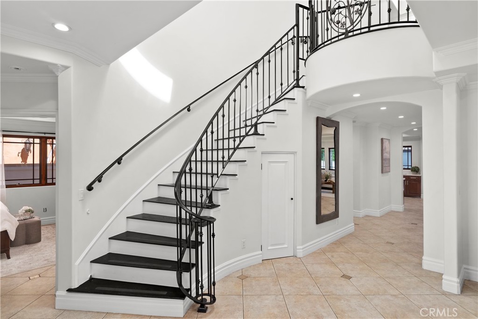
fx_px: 266
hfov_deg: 84.0
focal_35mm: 20
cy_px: 160
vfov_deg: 61.9
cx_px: 239
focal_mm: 20
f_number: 8
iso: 250
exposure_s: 1/3
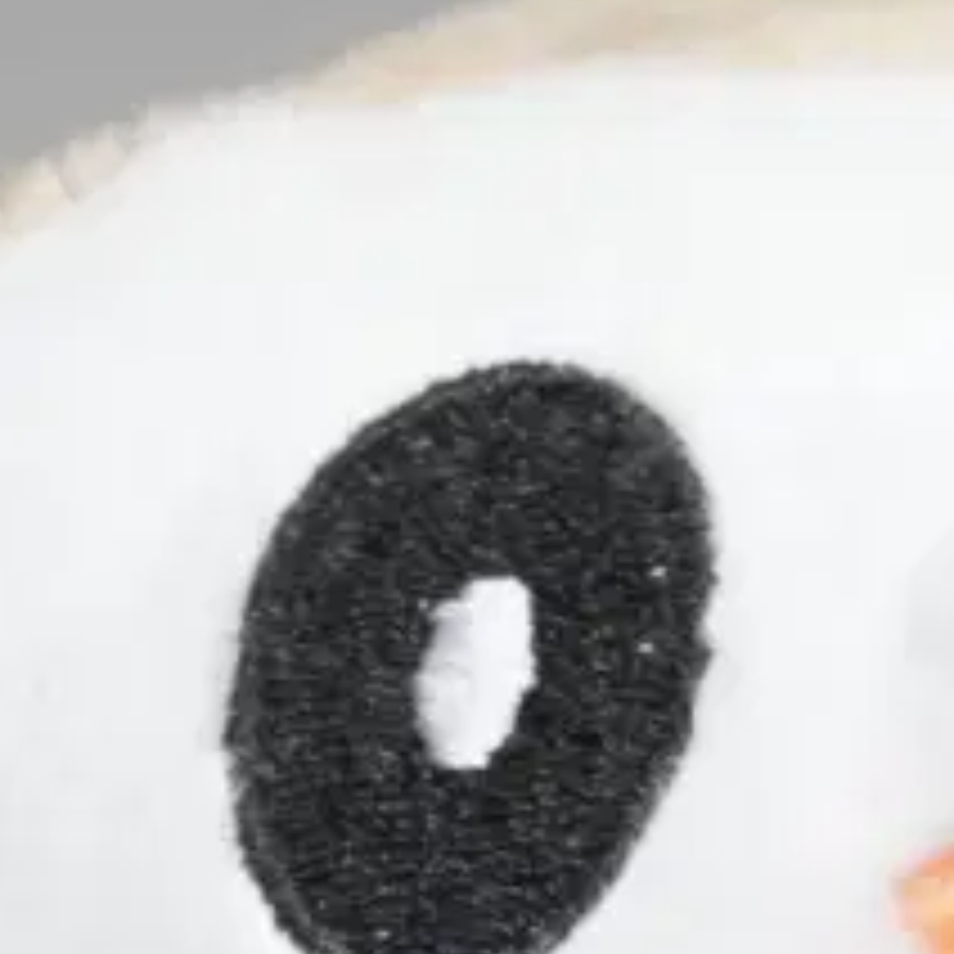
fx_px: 15153
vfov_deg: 3.6
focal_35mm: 486
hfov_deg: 3.6
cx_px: 1390
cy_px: 1616
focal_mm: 50
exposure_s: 1/60
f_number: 11
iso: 1600
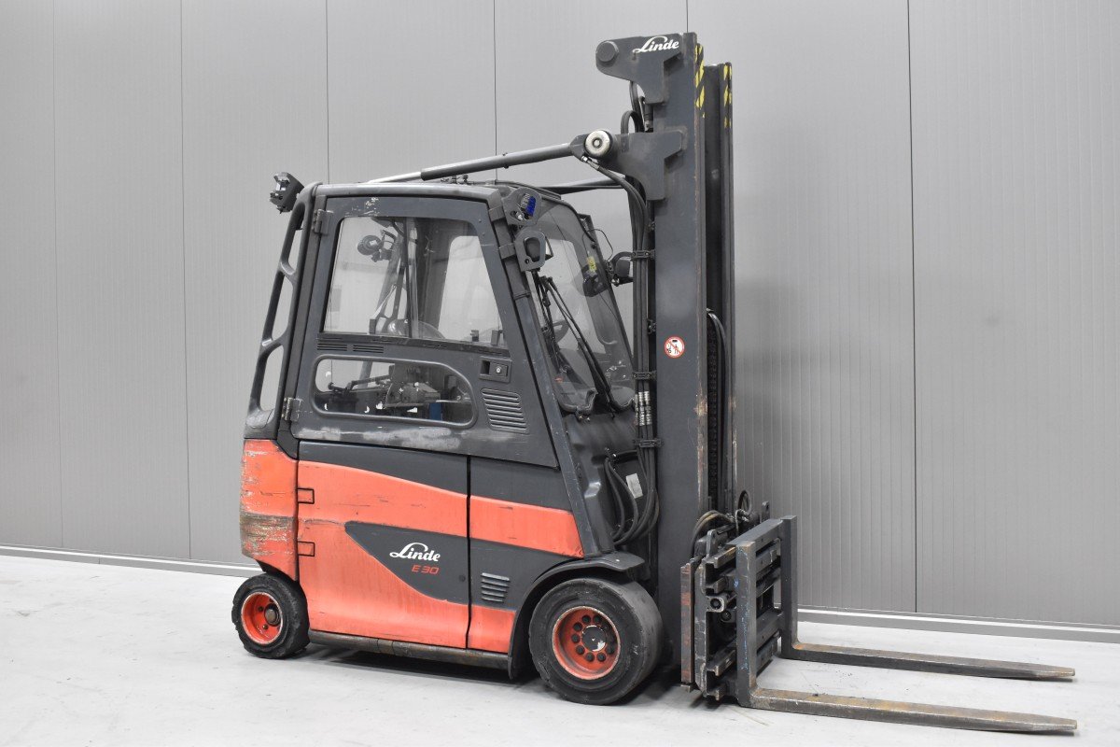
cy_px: 374
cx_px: 560
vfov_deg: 36.9
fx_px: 1120
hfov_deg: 53.1
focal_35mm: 36
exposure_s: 1/25
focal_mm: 24
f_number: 5.6
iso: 1600
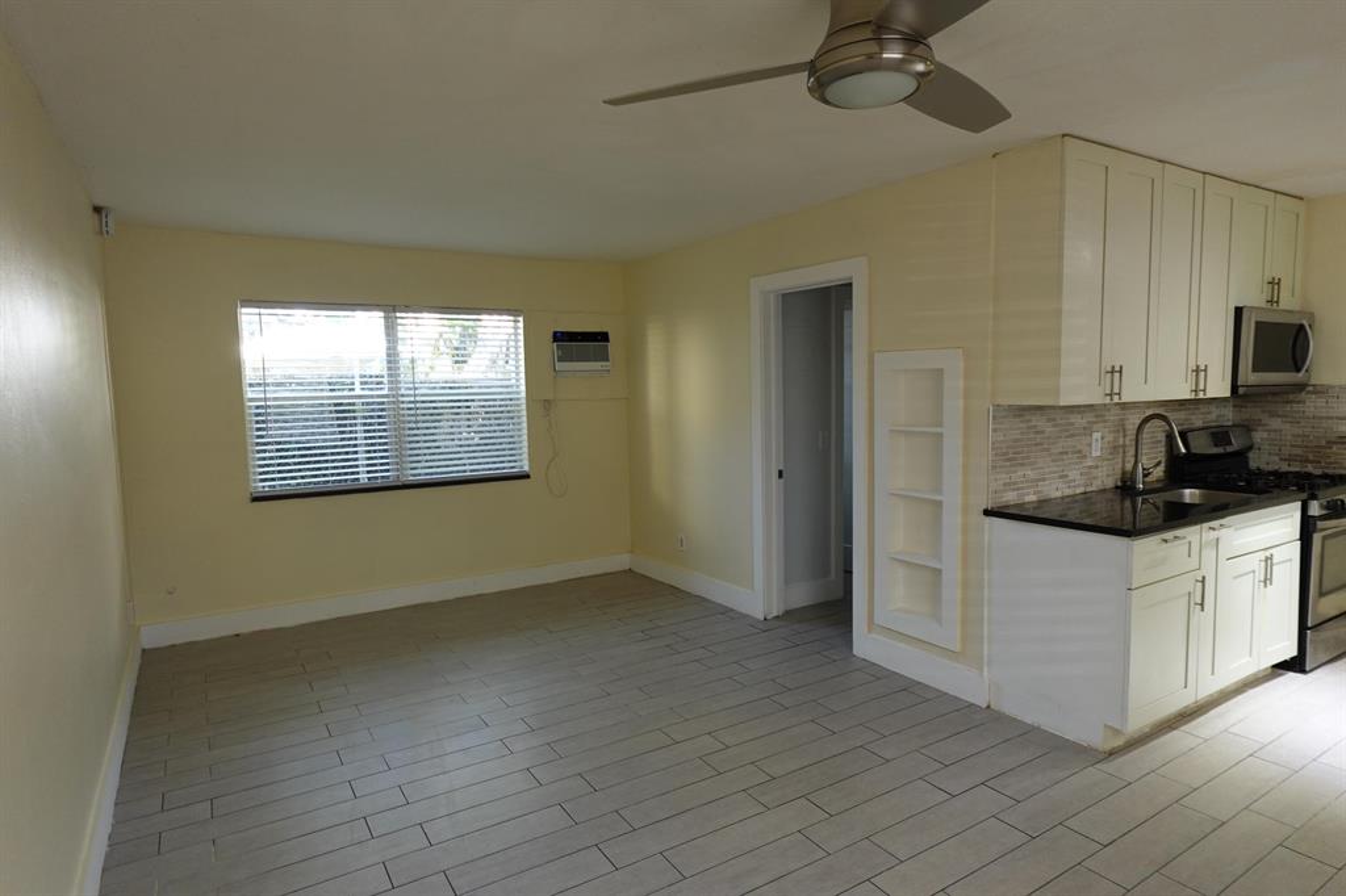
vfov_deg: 61.9
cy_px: 448
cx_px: 673
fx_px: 747
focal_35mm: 20
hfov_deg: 84.0
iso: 250
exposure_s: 1/80
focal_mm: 7.6
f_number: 2
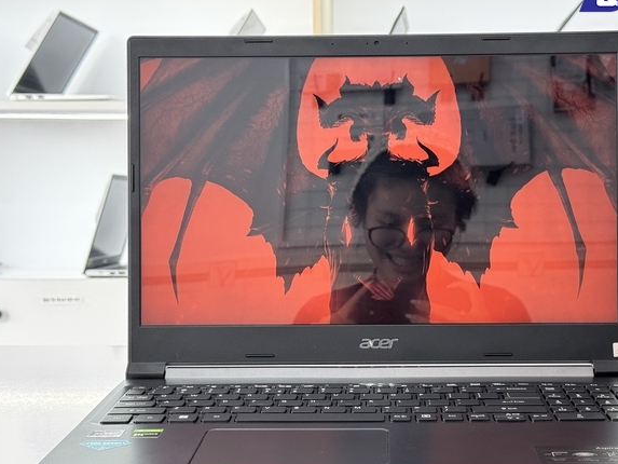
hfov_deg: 28.9
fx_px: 1196
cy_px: 279
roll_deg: +1.1
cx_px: 373
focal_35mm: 67
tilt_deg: -4.2
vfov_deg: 21.9
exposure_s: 1/80
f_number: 1.78
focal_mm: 6.76
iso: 100
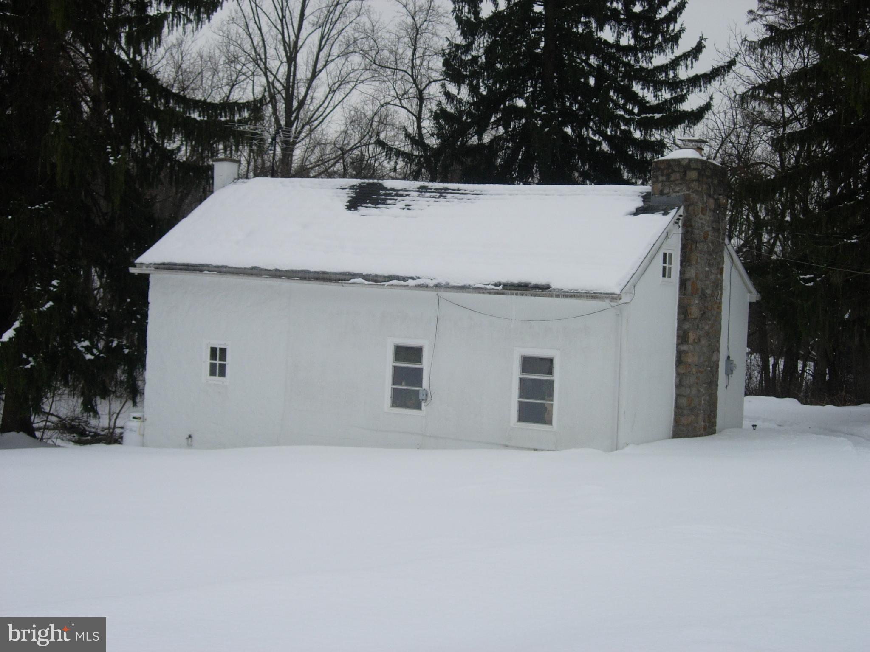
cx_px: 435
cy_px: 326
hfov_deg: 37.5
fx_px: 1282
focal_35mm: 51
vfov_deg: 28.6
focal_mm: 10.6
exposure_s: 1/813
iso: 64
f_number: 3.2
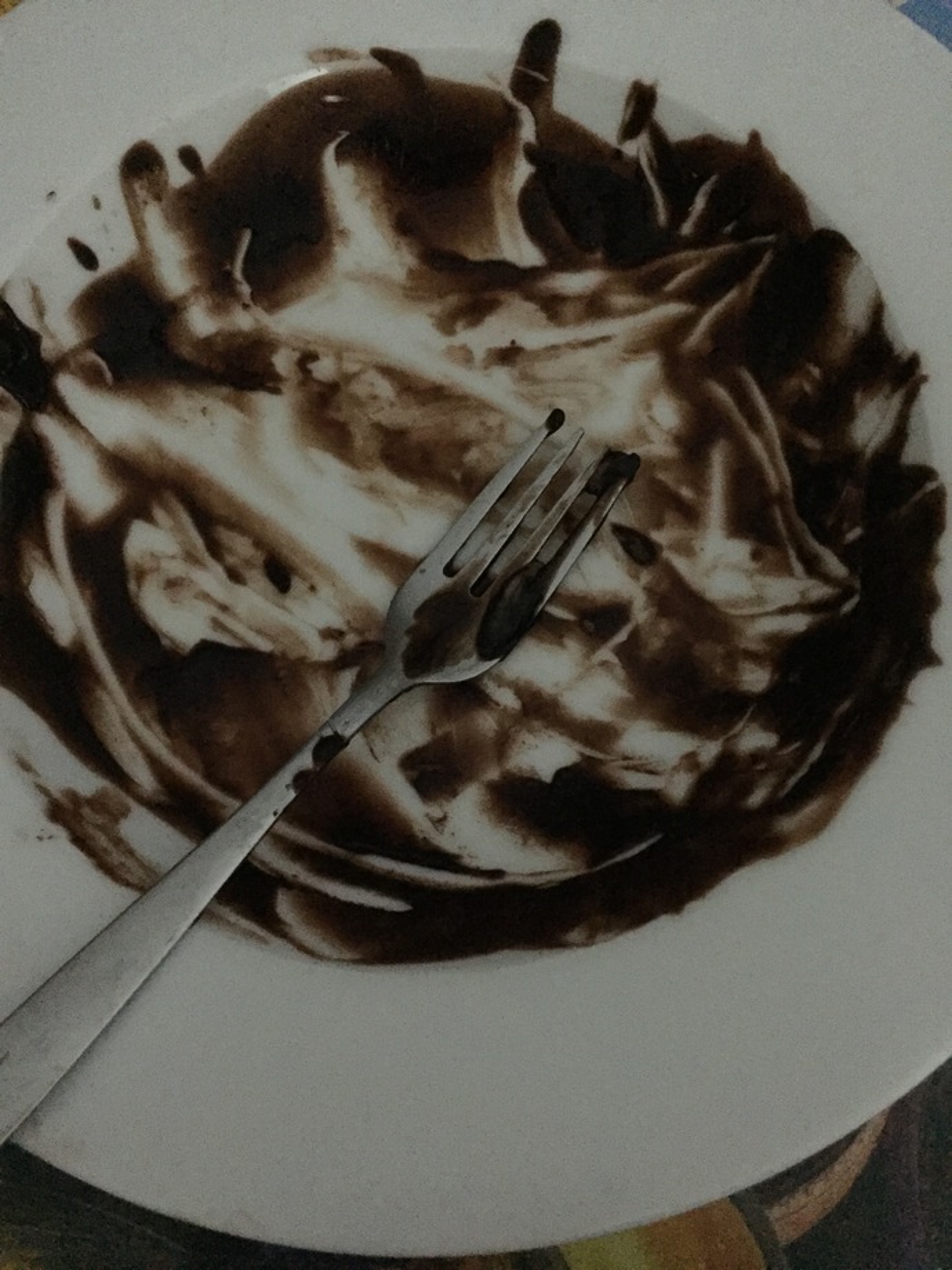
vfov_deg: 61.7
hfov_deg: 48.2
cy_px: 635
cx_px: 476
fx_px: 1063
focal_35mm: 29
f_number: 2.2
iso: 2000
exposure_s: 1/17
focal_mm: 4.15
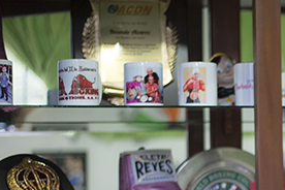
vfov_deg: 10.6
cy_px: 225
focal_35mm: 127
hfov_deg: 15.6
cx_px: 324
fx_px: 1005
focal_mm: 50
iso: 1600
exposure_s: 1/80
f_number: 1.8
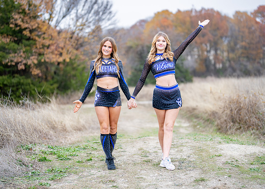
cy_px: 86
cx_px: 133
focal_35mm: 65
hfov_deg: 30.4
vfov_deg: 22.0
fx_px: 487
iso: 400
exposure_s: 1/800
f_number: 1.2
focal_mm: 50
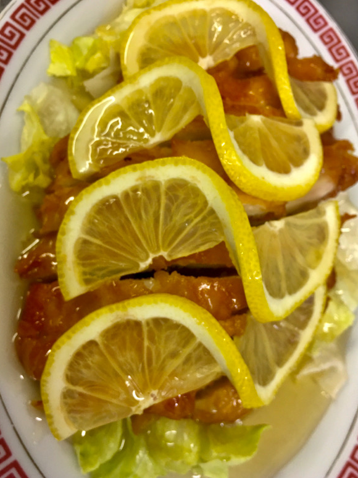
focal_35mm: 30
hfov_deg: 46.8
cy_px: 244
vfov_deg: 60.0
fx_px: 414
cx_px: 183
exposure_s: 1/17
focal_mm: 4.15
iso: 40
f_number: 2.2
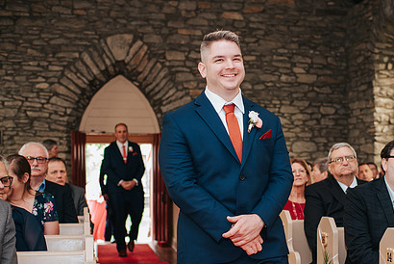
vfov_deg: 23.7
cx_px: 262
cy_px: 181
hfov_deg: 34.7
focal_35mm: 57
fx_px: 624
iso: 1000
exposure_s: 1/200
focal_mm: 35
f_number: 2.8
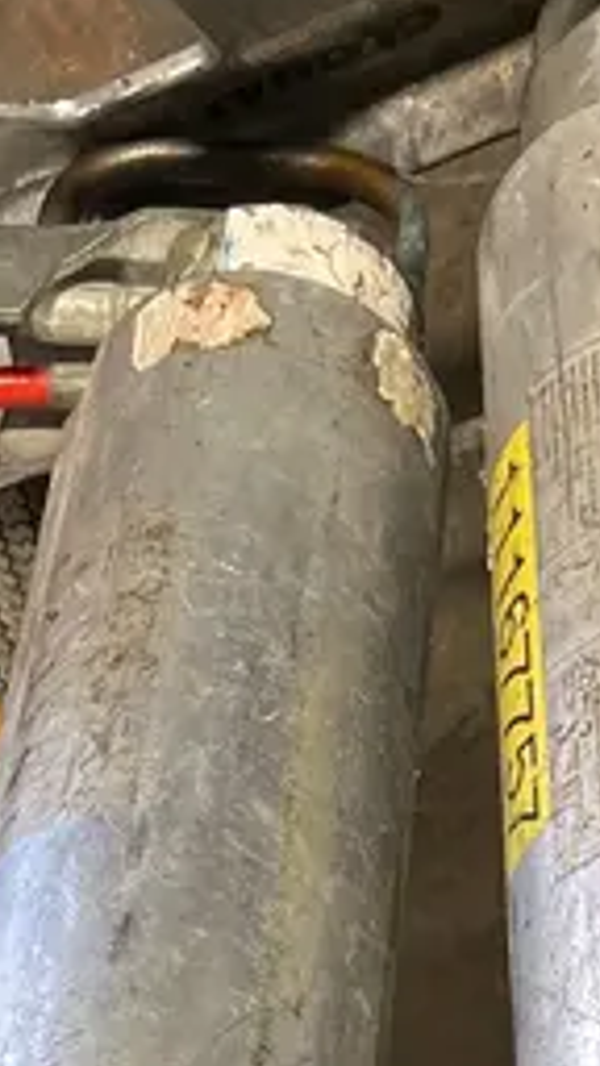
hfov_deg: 14.8
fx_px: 2291
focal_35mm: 81
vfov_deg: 22.5
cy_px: 1497
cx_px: 492
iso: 200
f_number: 1.5
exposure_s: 1/60
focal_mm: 5.7
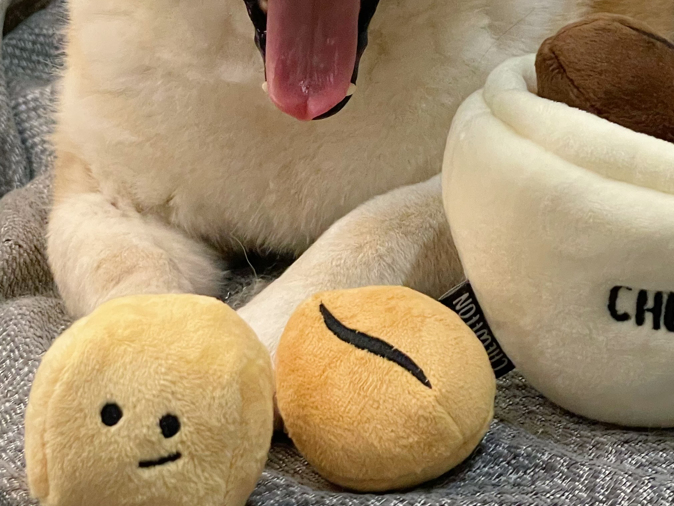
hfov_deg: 18.9
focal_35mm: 104
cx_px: 350
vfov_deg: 13.9
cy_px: -72
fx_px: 2025
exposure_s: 1/55
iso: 320
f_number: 2
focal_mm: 6
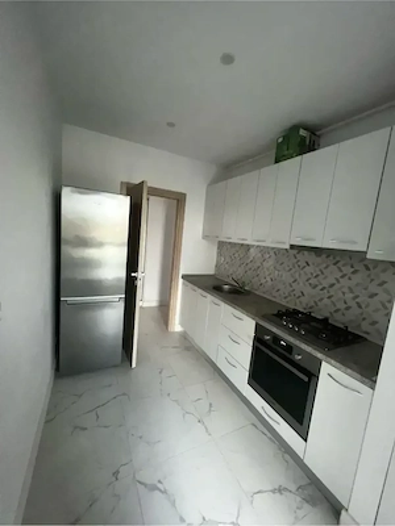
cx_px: 198
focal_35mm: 13
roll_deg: -5.7
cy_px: 263
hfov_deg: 89.9
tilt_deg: -7.1
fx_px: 198
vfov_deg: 106.2
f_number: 1.8
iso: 250
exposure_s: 1/74
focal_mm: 1.57
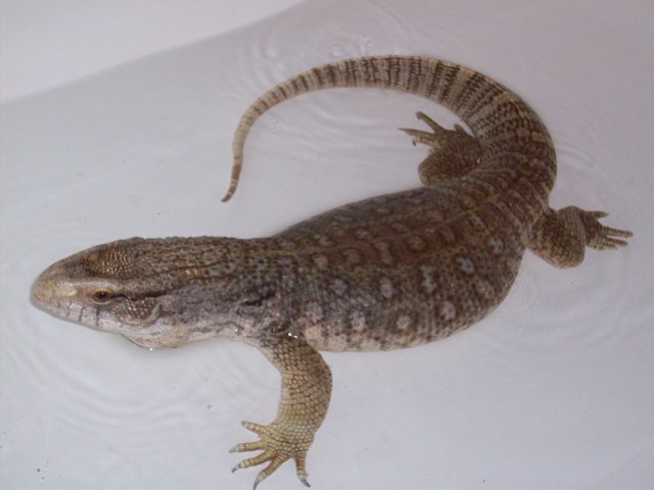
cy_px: 245
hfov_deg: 25.3
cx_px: 327
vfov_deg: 19.1
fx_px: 1455
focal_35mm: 77
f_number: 4.2
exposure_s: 1/102
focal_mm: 12.8
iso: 160
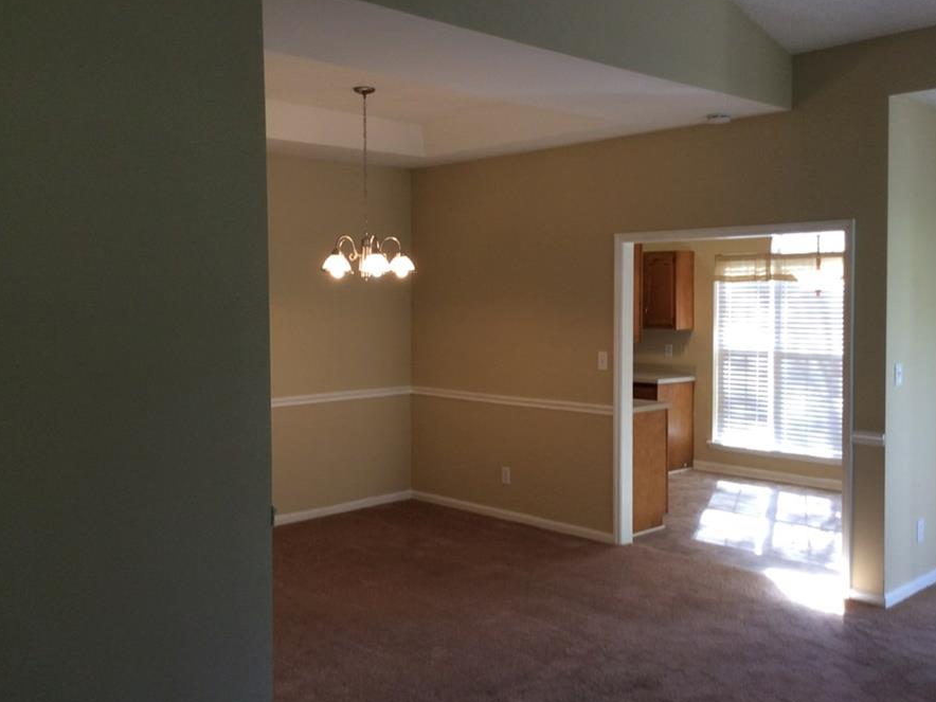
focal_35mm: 37
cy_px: 324
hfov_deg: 50.1
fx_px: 1000
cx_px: 486
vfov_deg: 38.6
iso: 40
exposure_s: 1/30
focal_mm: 3.3
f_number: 2.4
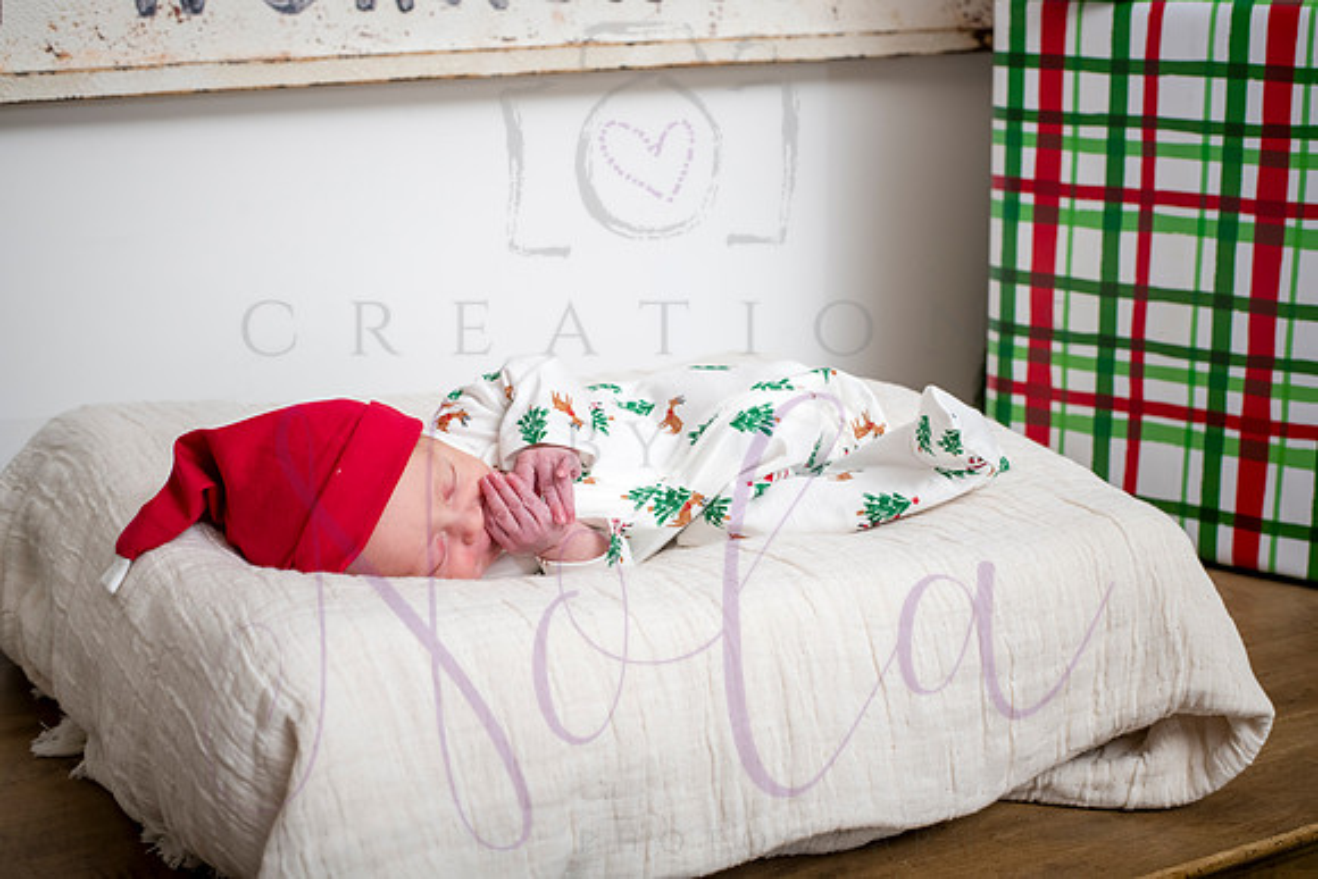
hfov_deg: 39.6
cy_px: 440
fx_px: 1831
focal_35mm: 50
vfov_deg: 27.0
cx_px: 659
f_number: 6.3
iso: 400
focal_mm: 50
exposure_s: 1/200
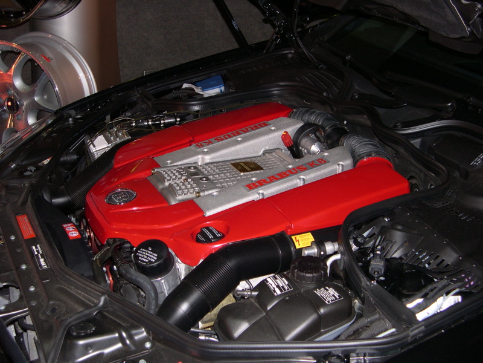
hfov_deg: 40.4
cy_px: 182
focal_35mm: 47
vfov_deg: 30.9
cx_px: 242
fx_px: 656
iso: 140
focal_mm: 10.1
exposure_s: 1/60
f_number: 3.1
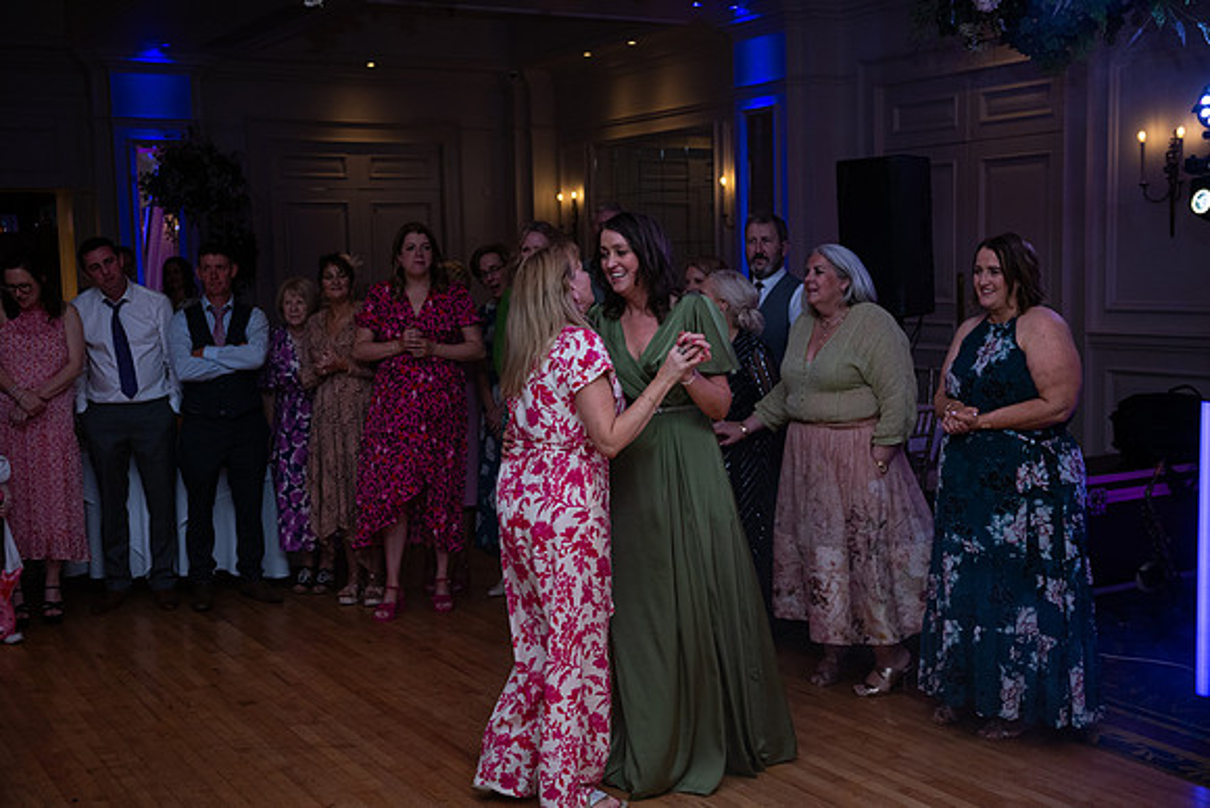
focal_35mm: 45
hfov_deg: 43.6
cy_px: 404
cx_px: 605
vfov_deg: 29.9
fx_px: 1513
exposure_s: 1/160
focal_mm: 45
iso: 640
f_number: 3.5
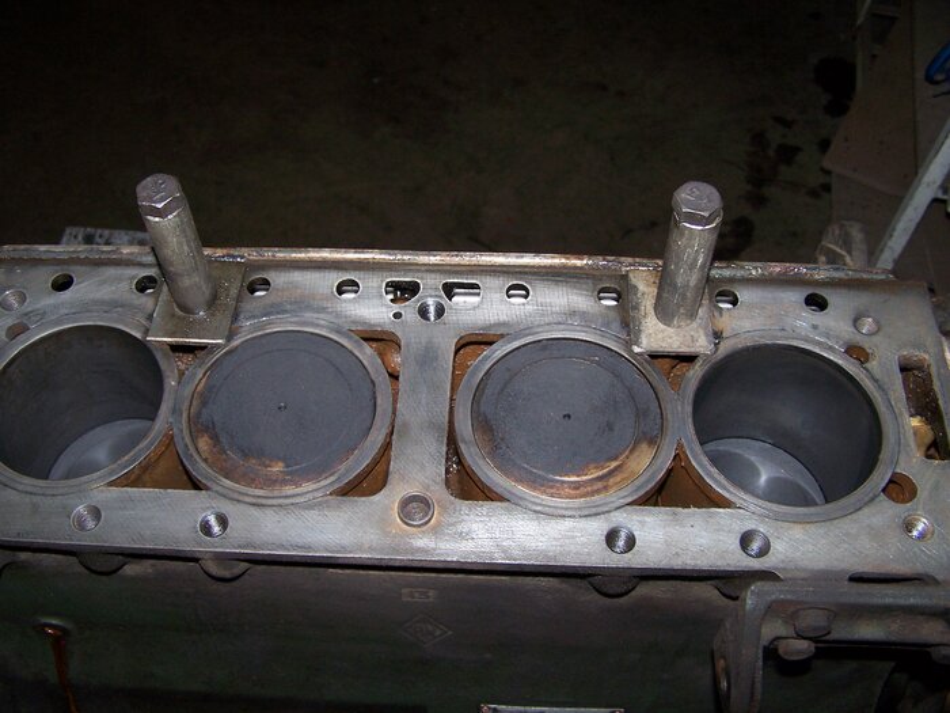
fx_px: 1043
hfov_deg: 49.0
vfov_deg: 37.7
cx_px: 475
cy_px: 356
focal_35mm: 38
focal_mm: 6.3
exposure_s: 1/60
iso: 140
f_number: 2.8
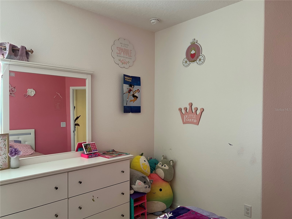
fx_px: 219
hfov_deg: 67.3
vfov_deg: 53.1
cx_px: 146
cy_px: 110
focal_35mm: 26
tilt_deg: -1.6
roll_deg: -0.5
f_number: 1.5
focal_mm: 5.7
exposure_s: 1/60
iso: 125
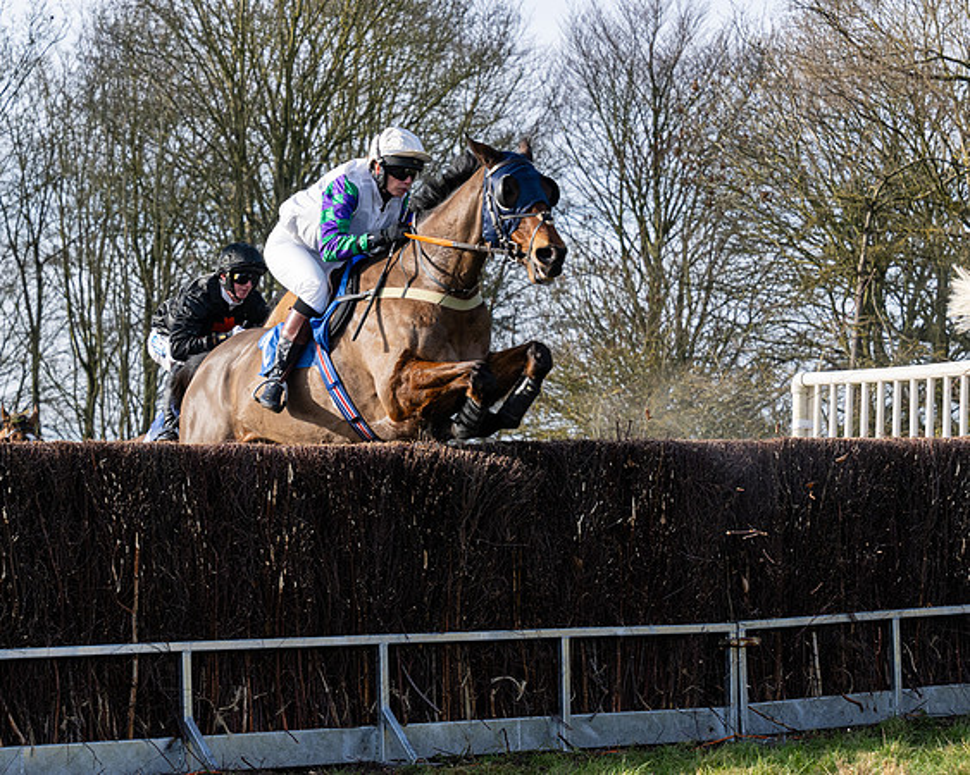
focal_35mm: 119
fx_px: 3423
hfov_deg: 16.1
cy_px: 485
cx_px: 430
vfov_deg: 12.9
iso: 400
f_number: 5
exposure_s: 1/1250
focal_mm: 70
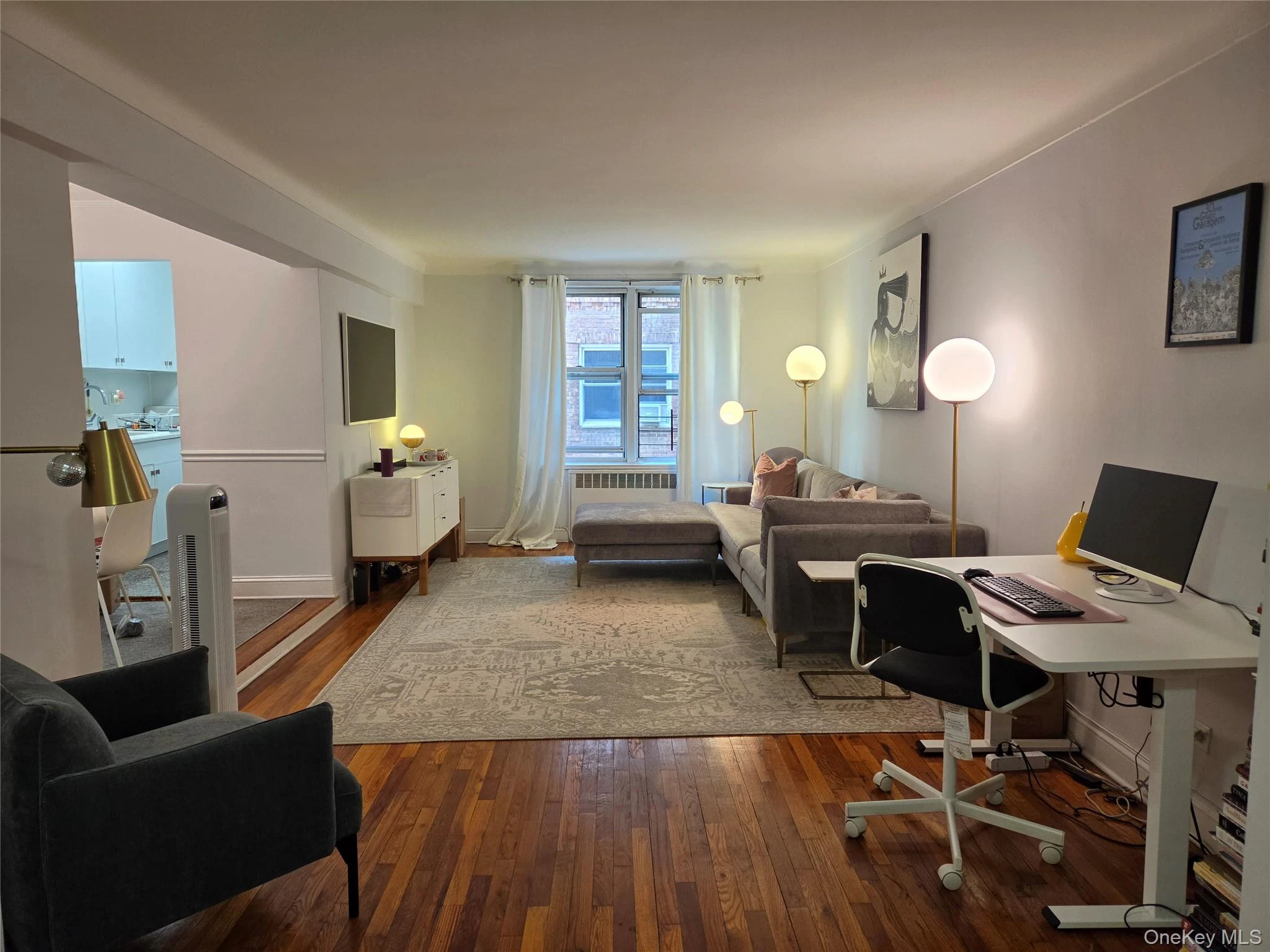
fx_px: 844
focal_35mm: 23
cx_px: 635
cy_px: 476
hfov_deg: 73.9
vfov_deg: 58.9
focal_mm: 5.4
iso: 160
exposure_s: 1/120
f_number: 1.8
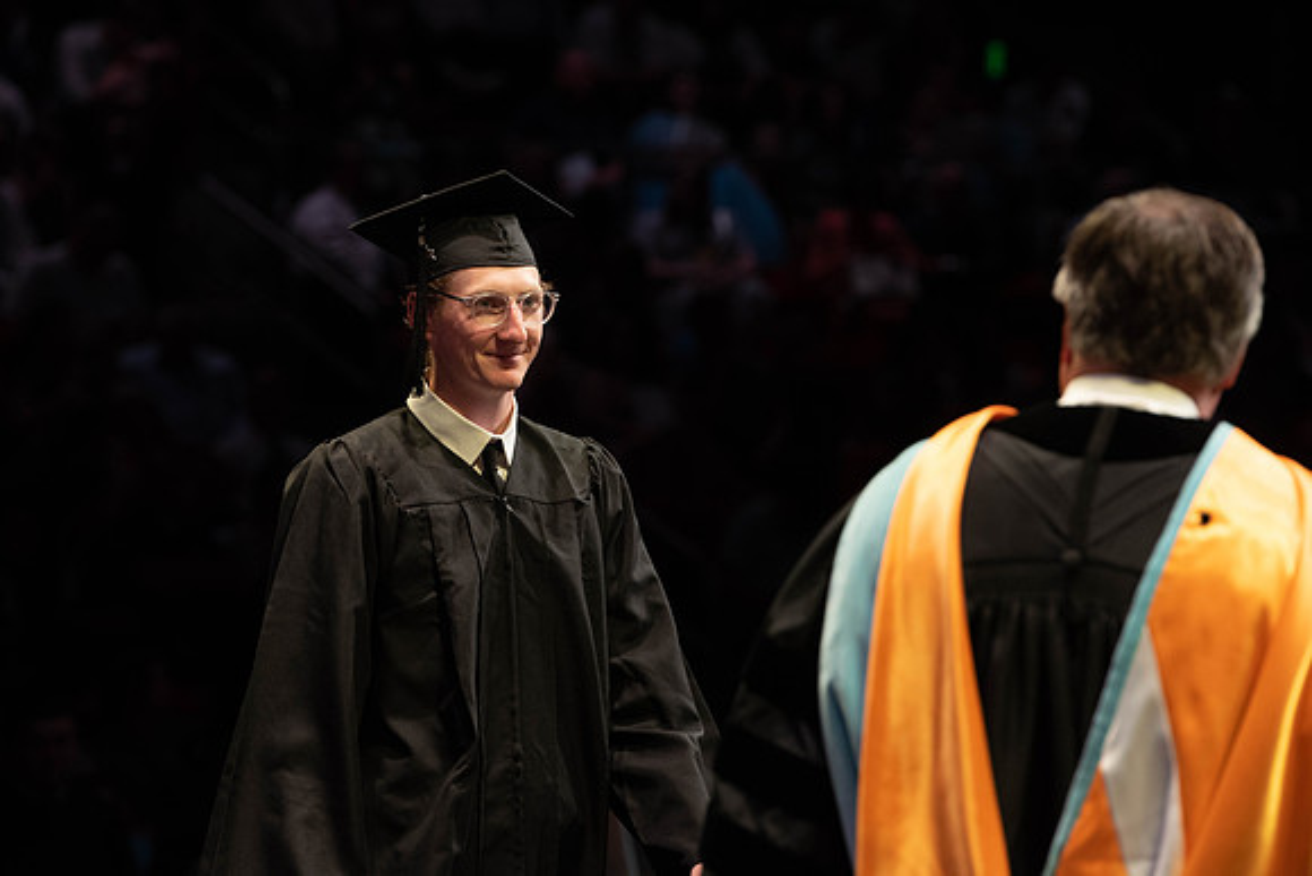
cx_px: 626
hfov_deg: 11.6
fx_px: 6479
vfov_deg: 7.7
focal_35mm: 178
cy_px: 418
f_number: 4.5
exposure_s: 1/320
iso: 1600
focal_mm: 170
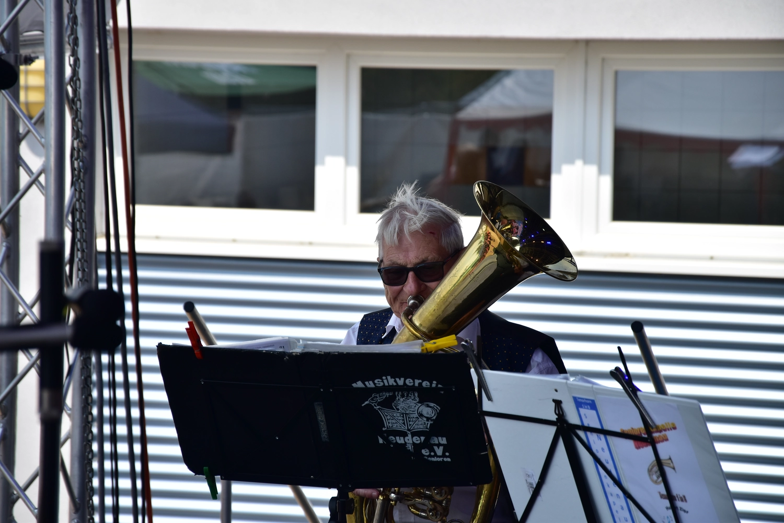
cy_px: 262
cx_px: 392
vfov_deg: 8.7
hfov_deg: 13.0
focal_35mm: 158
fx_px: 3430
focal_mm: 105
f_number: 7.1
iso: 200
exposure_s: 1/800
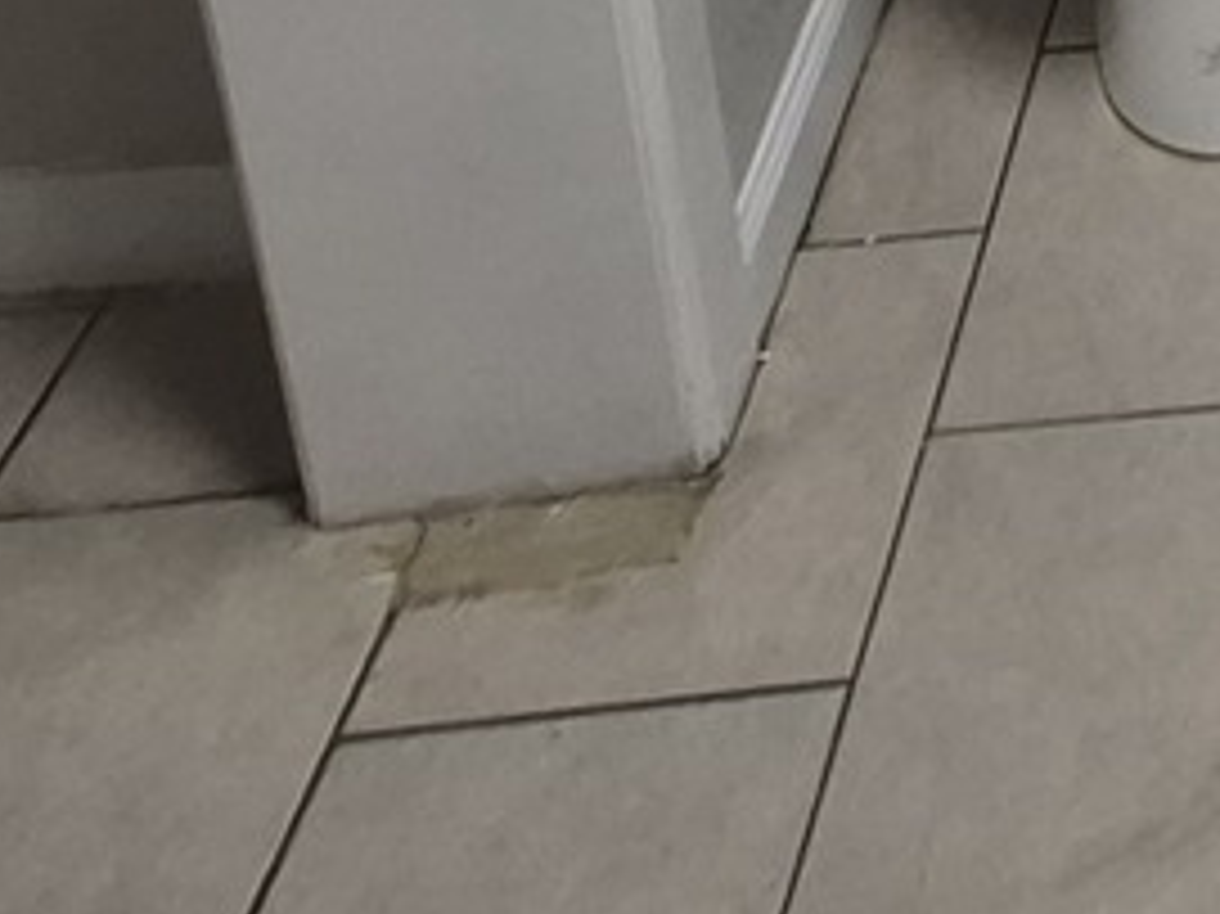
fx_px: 2431
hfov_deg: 22.1
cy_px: -1513
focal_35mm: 69
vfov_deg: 13.1
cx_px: 1945
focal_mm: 1.74
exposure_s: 1/60
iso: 125
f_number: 2.2
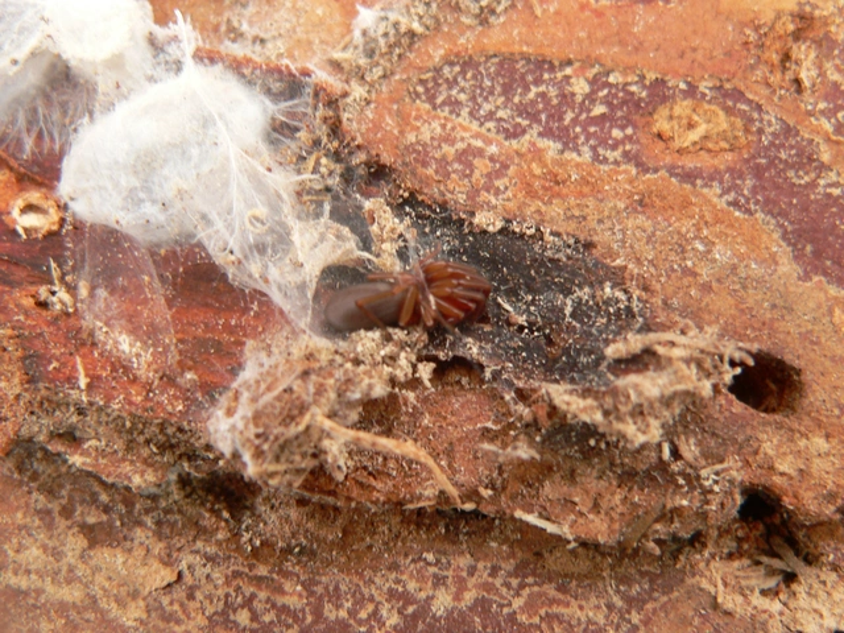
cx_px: 422
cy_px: 316
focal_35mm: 64
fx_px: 1560
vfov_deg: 22.9
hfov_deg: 30.3
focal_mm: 10.6
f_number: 2.8
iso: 100
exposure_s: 1/20
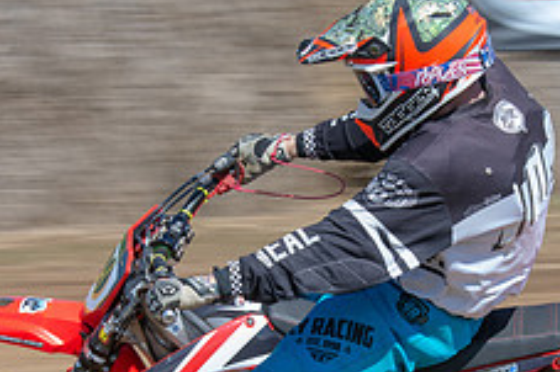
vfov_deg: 4.2
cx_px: 417
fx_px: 5129
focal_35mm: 330
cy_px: 366
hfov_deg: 6.2
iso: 200
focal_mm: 86
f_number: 8
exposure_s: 1/160
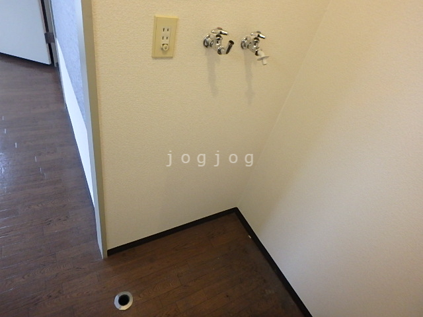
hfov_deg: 79.0
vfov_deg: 63.4
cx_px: 212
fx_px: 257
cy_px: 158
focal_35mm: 21
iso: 640
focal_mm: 3.7
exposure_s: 1/30
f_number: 3.5
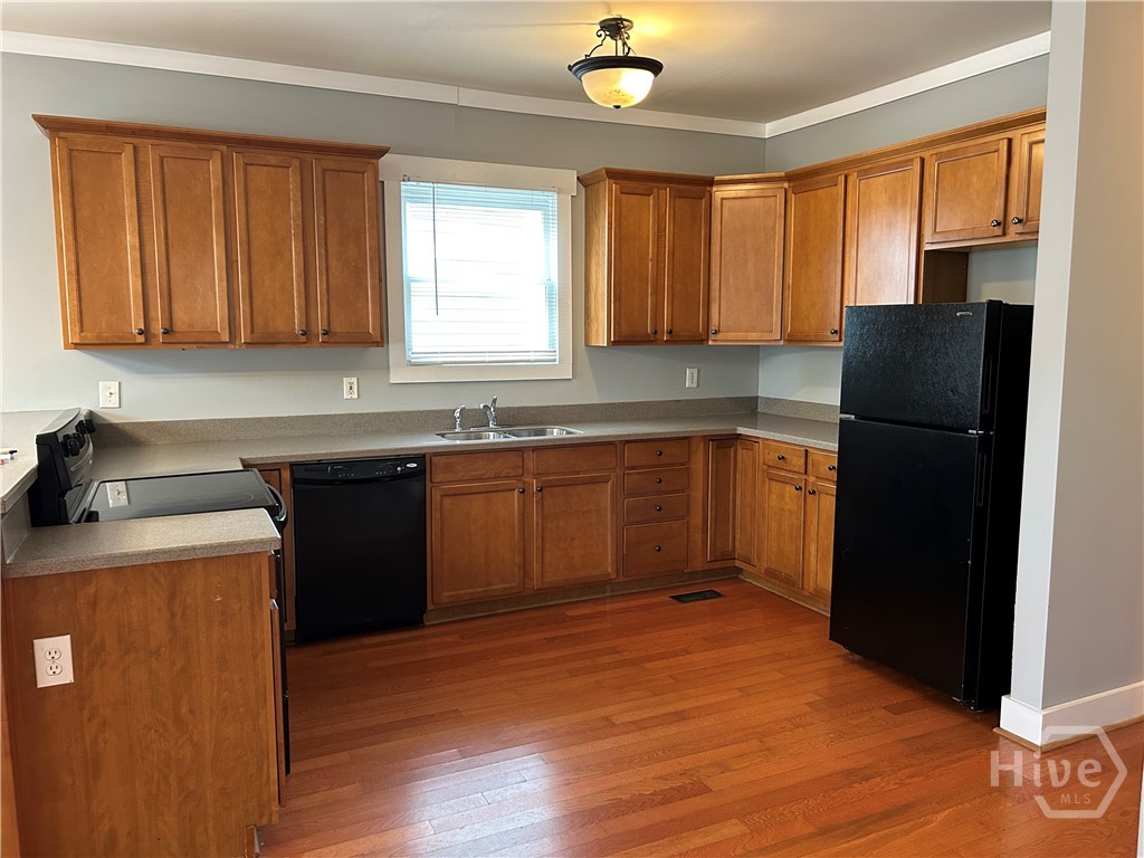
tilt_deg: -6.6
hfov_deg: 67.3
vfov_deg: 53.1
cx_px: 572
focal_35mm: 26
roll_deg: +0.7
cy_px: 429
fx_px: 859
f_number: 1.5
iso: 320
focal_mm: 5.7
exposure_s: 1/60
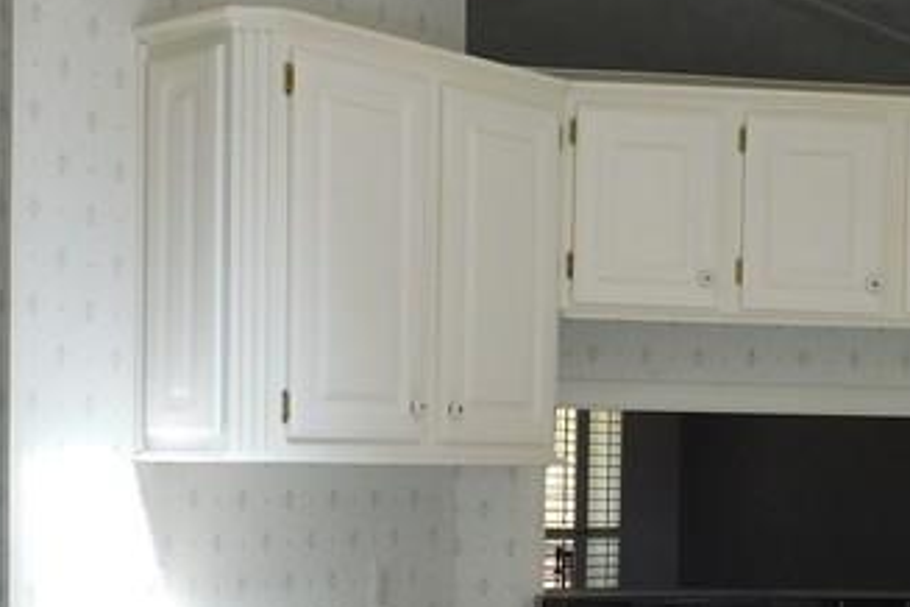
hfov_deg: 26.8
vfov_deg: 17.9
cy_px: 535
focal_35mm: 75
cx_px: 643
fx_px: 1896
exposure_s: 1/100
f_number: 3
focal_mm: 4
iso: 125
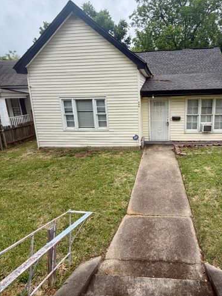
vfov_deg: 84.3
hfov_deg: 66.7
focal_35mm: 19
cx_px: 149
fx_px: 163
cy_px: 130
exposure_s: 1/770
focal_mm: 2.22
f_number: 2.2
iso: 32
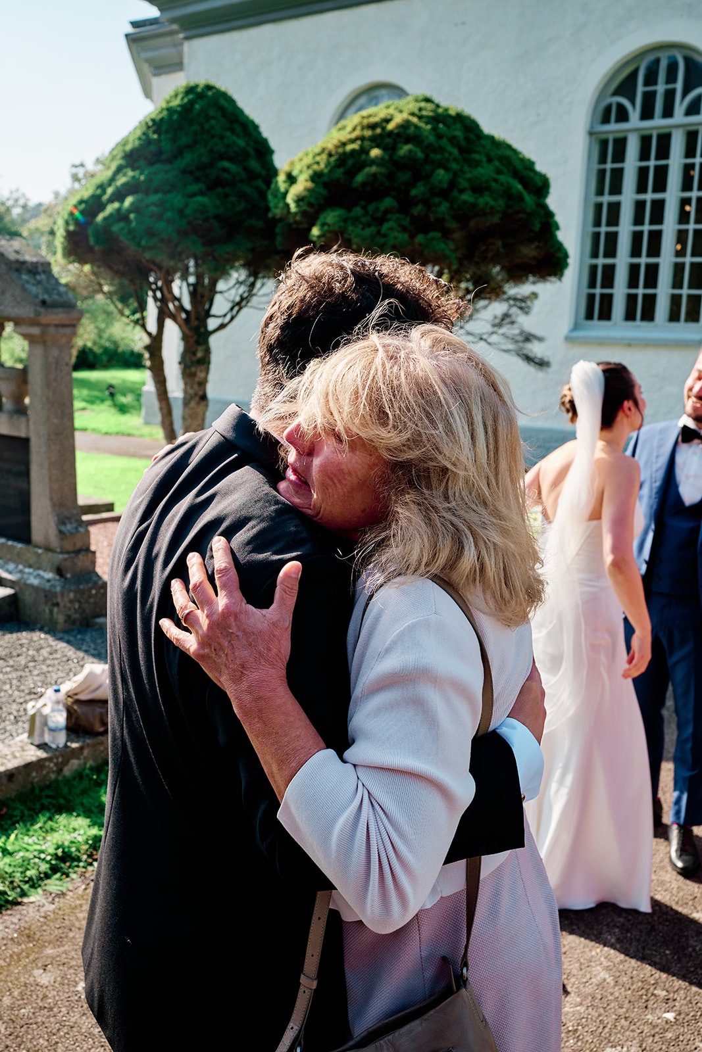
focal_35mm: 35
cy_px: 526
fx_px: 1023
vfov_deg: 54.4
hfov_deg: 37.9
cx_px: 351
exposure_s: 1/300
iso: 125
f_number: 5
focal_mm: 23
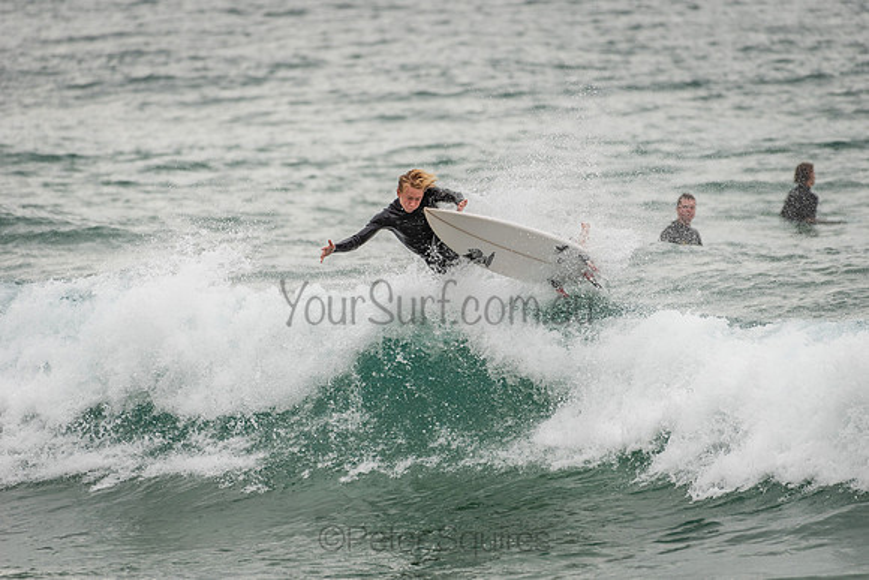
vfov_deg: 2.8
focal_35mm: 500
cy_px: 290
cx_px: 434
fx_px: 12072
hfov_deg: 4.1
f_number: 5.6
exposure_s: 1/2000
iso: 280
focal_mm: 500
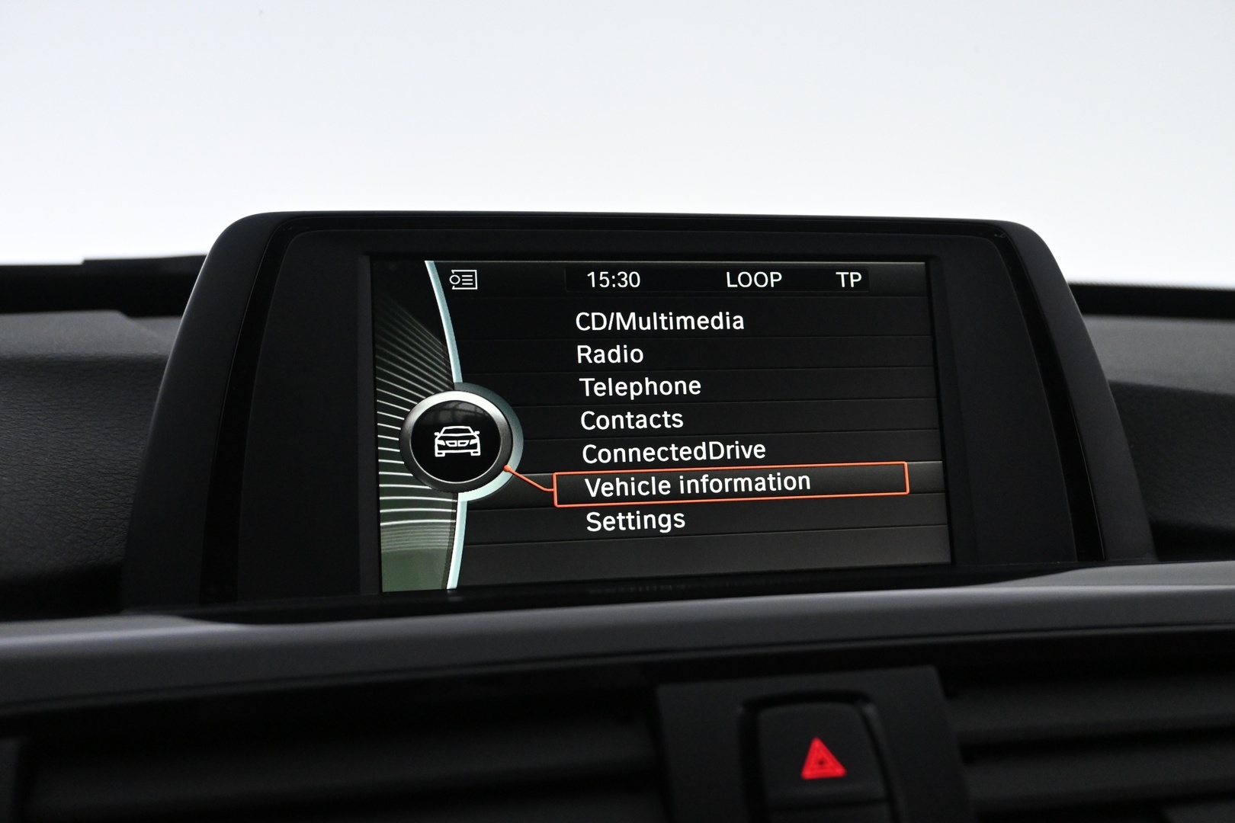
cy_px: 412
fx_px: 1286
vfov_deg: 35.5
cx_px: 618
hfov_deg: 51.3
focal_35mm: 38
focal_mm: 25
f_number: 4.5
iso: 3200
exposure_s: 1/80
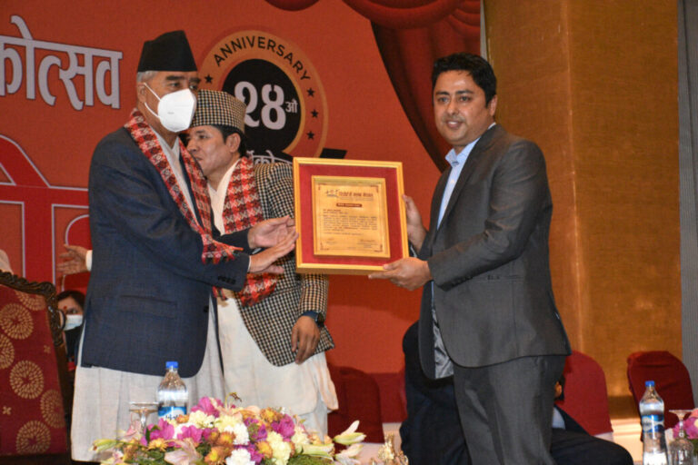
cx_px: 349
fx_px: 1512
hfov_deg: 26.0
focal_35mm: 78
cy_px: 232
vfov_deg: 17.5
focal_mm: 52
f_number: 5.6
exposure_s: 1/160
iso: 6400
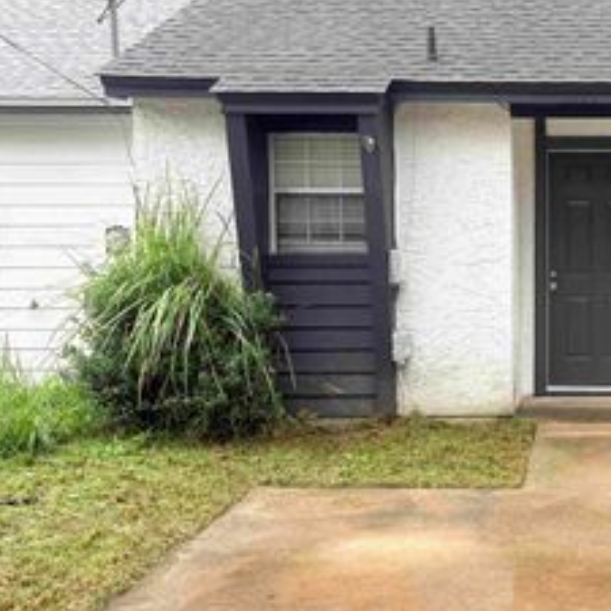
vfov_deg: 33.4
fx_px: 1018
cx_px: 584
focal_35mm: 51
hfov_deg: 31.4
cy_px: 276
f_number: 1.6
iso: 50
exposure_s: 1/515
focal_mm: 5.96
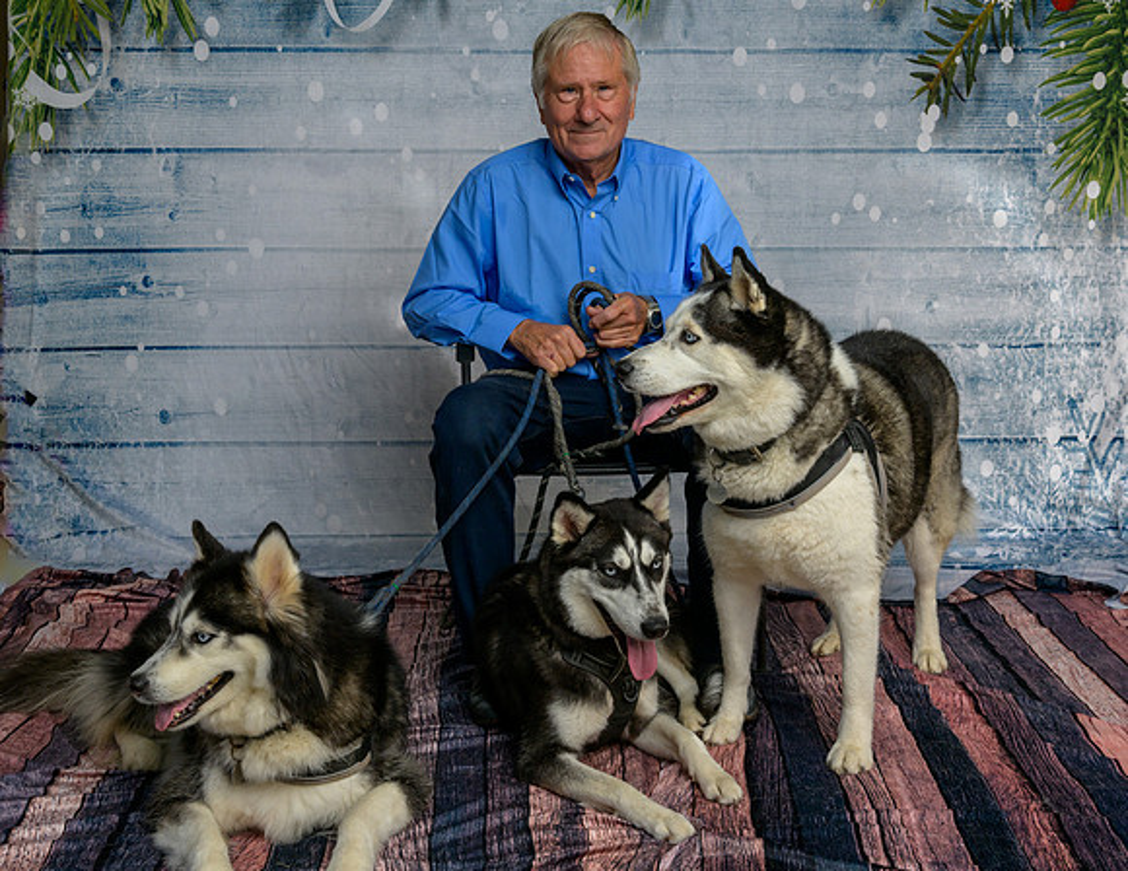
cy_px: 449
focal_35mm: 45
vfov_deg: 33.0
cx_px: 591
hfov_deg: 42.0
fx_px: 1470
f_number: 10
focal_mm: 38
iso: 400
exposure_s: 1/125
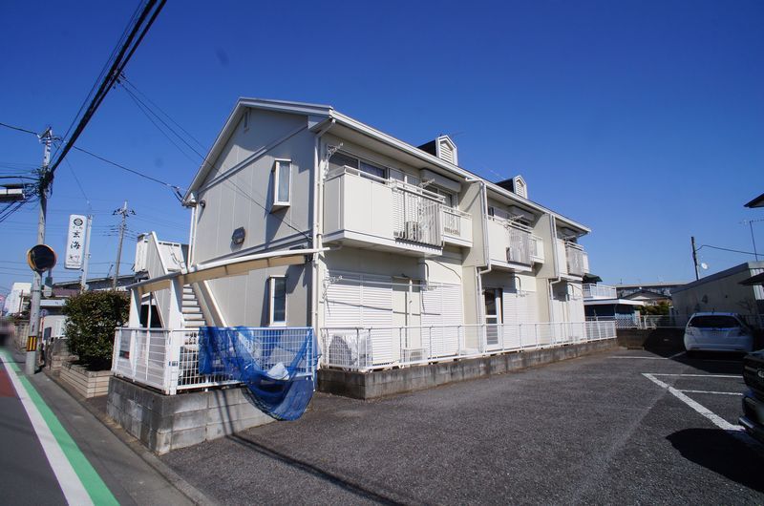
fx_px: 508
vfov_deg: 52.9
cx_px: 382
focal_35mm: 24
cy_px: 253
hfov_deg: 73.8
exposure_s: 1/320
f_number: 13
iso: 200
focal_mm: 16
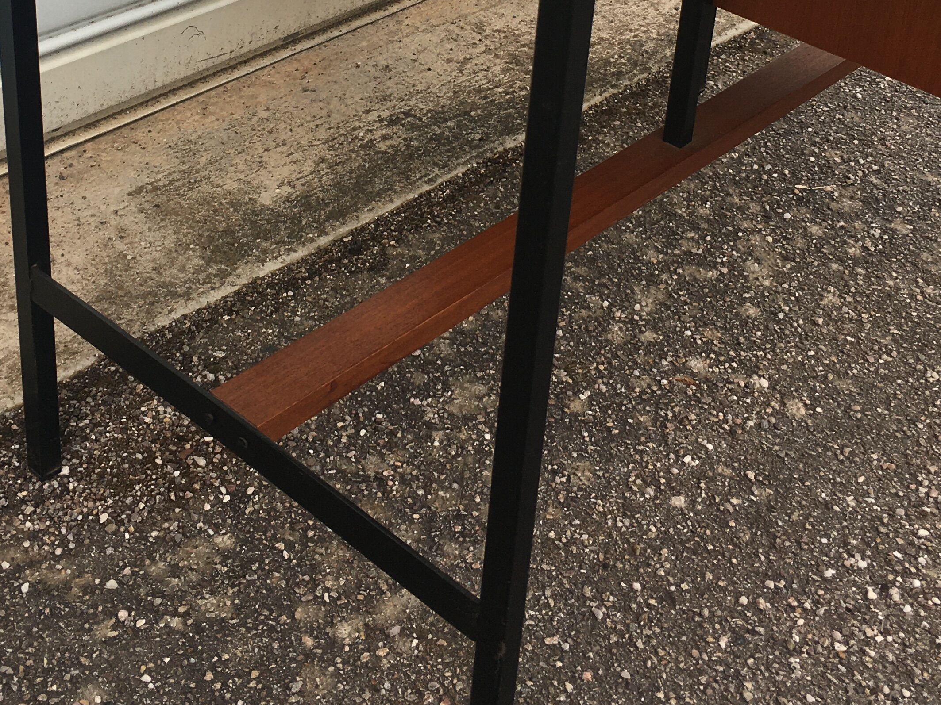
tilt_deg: -23.3
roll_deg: -3.1
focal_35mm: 55
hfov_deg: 34.8
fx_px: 1495
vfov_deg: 25.2
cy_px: -15
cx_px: 386
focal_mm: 4.15
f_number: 2.2
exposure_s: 1/171
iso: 25
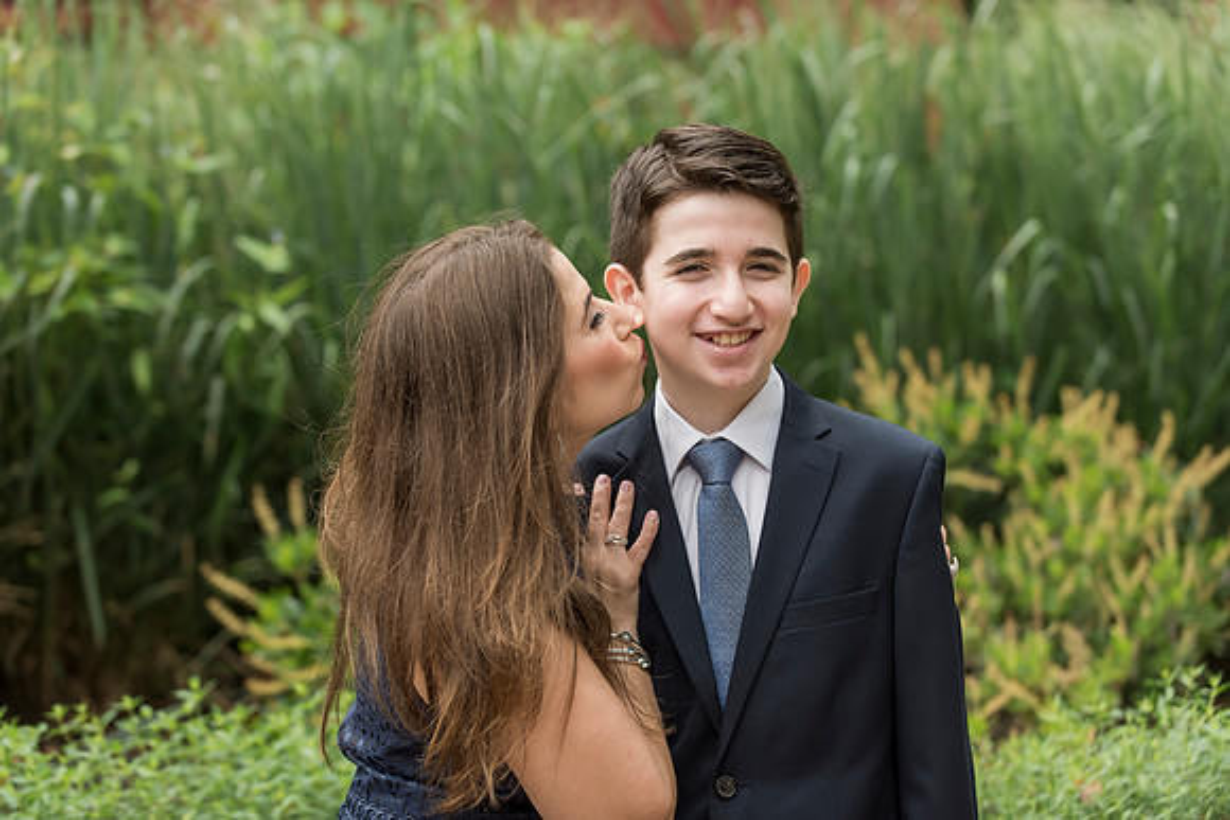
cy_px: 410
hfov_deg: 20.8
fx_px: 3349
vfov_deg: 14.0
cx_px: 615
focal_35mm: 98
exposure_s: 1/800
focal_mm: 98
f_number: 3.5
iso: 400
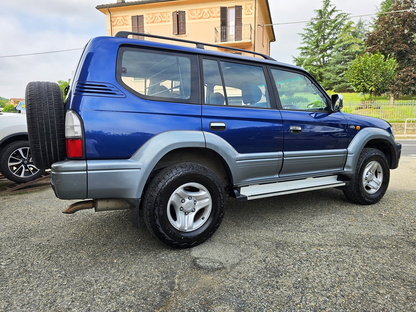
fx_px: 276
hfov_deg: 73.9
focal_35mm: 23
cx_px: 208
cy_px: 156
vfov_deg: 58.9
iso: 12
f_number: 1.7
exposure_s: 1/290
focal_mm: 6.3
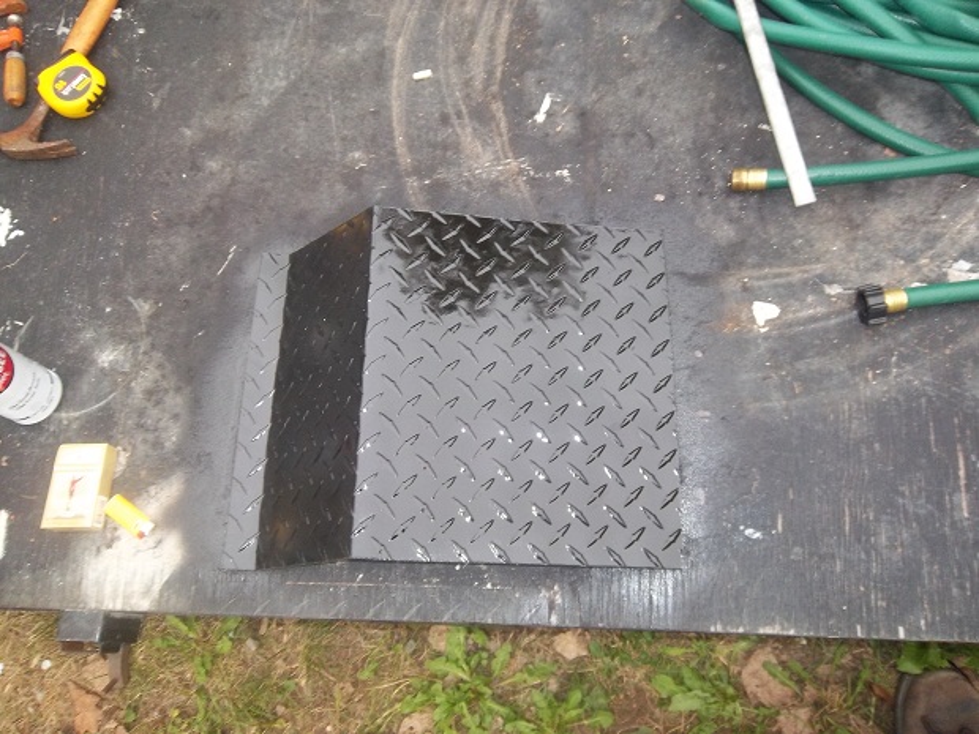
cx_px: 490
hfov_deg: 63.4
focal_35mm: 28
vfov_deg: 49.7
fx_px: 792
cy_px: 367
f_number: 3.5
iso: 160
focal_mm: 5.05
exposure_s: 1/40
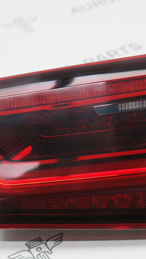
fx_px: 743
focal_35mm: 108
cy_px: 140
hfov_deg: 11.2
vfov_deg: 19.8
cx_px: 113
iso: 800
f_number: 5
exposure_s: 1/60
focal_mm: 40
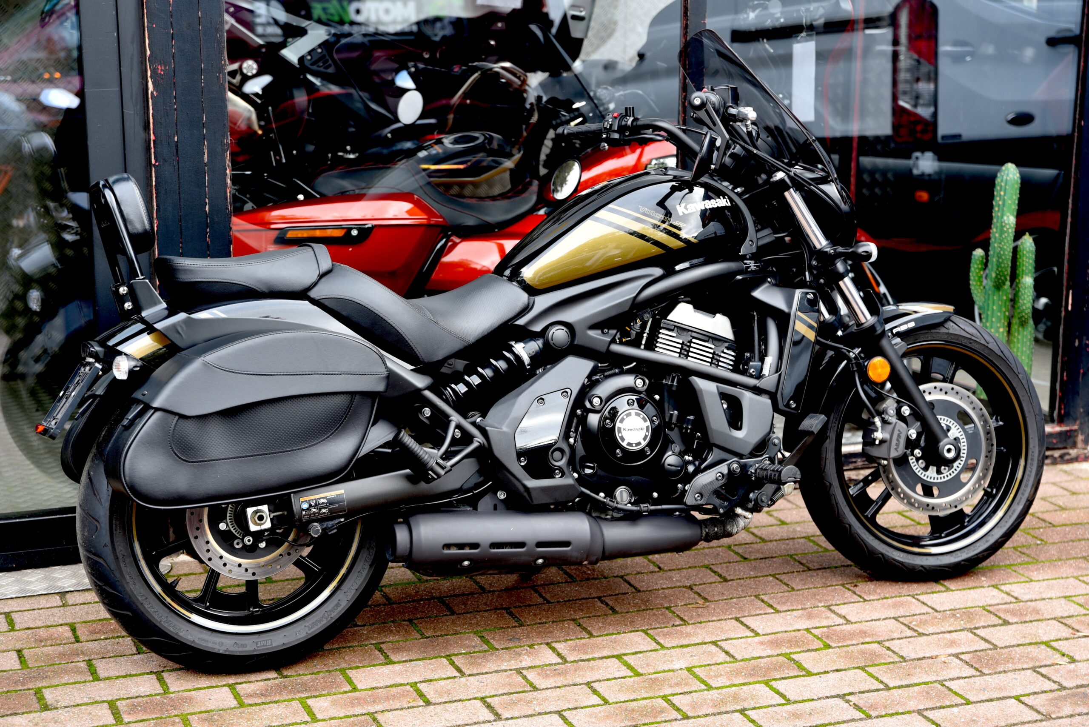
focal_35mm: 62
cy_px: 364
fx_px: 1876
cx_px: 544
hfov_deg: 32.4
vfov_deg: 21.9
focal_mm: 62
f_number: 4
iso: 200
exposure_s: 1/60
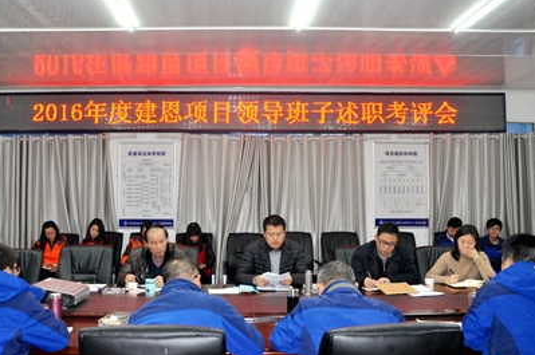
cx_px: 245
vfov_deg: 37.2
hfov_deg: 53.7
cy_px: 173
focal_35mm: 36
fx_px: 528
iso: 800
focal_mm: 21
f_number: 3.8
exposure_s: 1/60
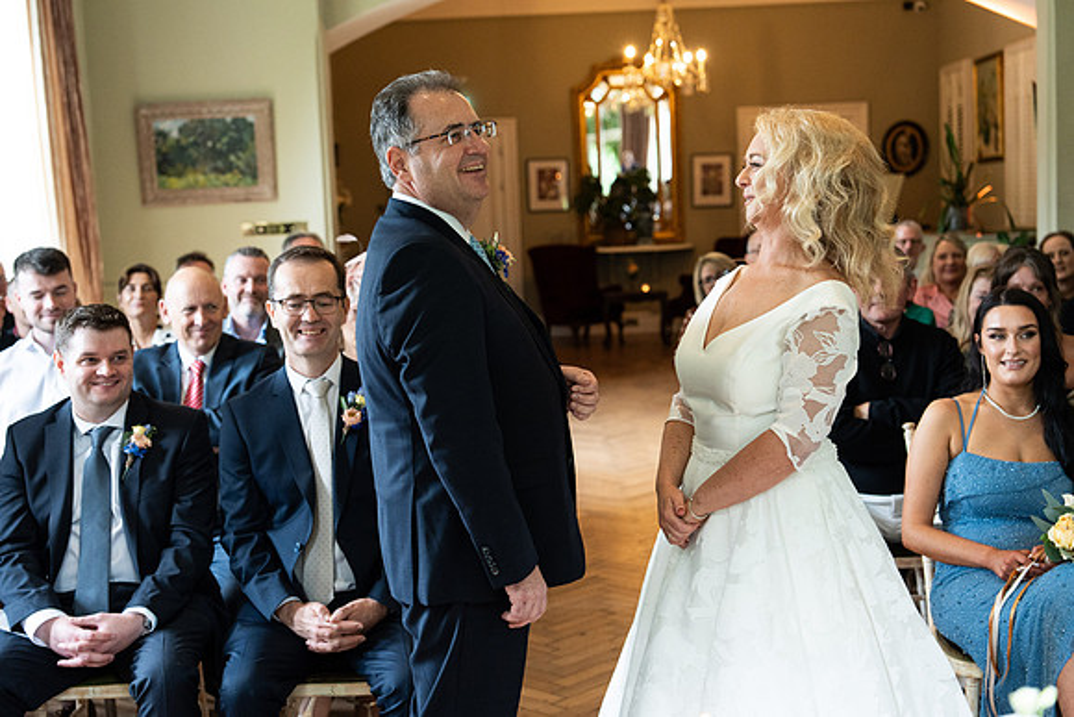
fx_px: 1492
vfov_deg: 27.0
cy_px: 358
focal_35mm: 50
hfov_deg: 39.6
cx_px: 537
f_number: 3.5
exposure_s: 1/200
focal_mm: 50
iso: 3200
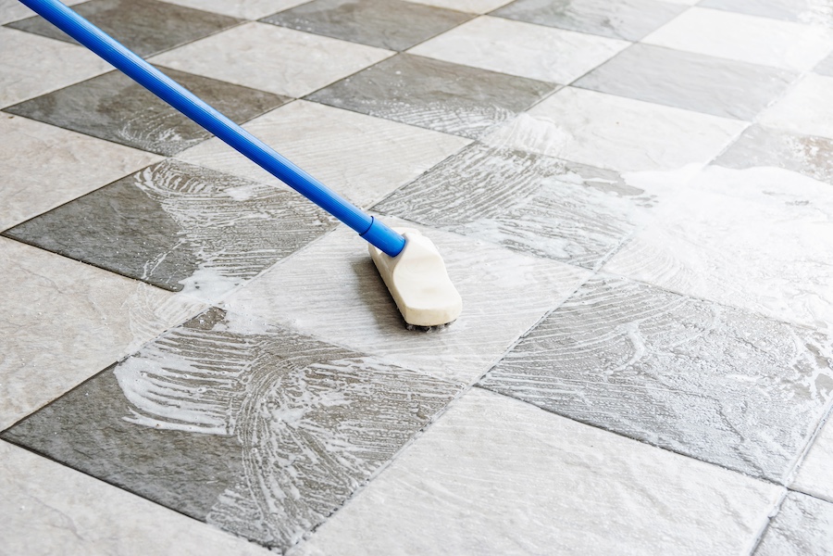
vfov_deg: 23.8
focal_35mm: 57
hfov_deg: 35.1
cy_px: 278
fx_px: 1319
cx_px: 416
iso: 100
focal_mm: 38
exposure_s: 1/50
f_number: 5.6
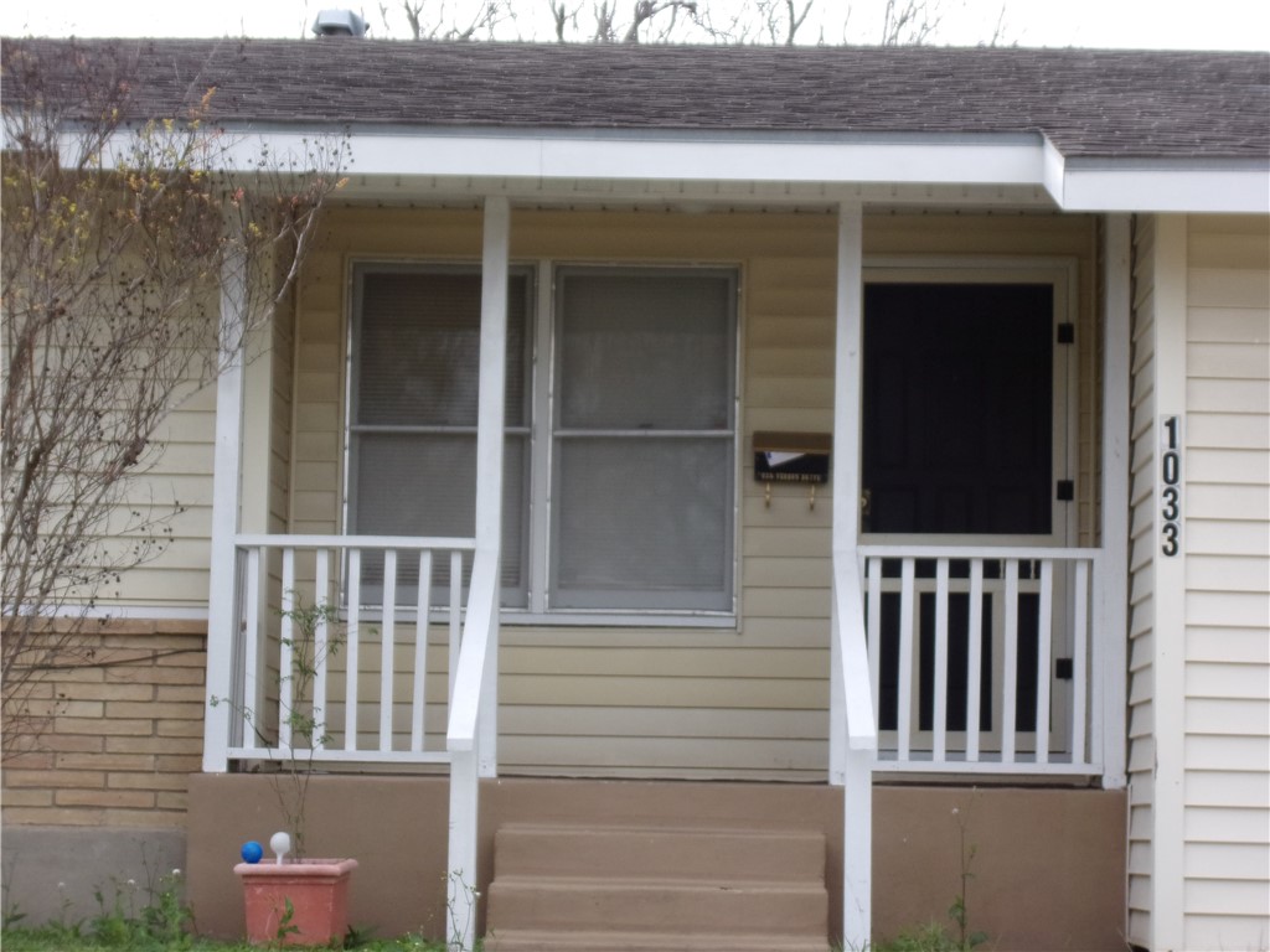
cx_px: 635
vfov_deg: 16.4
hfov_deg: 21.8
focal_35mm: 90
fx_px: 3302
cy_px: 476
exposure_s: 1/70
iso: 80
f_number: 5
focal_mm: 16.2
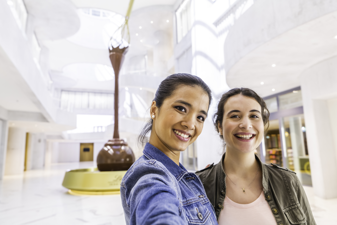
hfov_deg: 73.7
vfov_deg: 53.2
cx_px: 168
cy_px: 112
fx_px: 225
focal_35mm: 24
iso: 800
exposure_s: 1/100
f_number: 4
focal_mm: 24
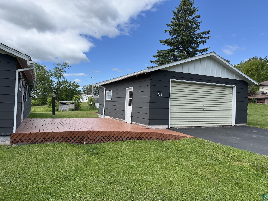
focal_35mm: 24
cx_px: 134
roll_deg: -1.6
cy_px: 100
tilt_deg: +1.3
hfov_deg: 71.6
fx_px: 186
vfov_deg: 56.8
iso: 100
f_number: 1.78
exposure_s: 1/2907
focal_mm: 6.76
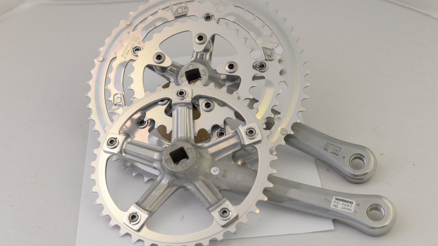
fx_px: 616
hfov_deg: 39.2
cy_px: 121
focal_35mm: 53
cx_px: 217
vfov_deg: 22.6
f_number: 5.6
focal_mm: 50
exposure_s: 1/40
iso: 500
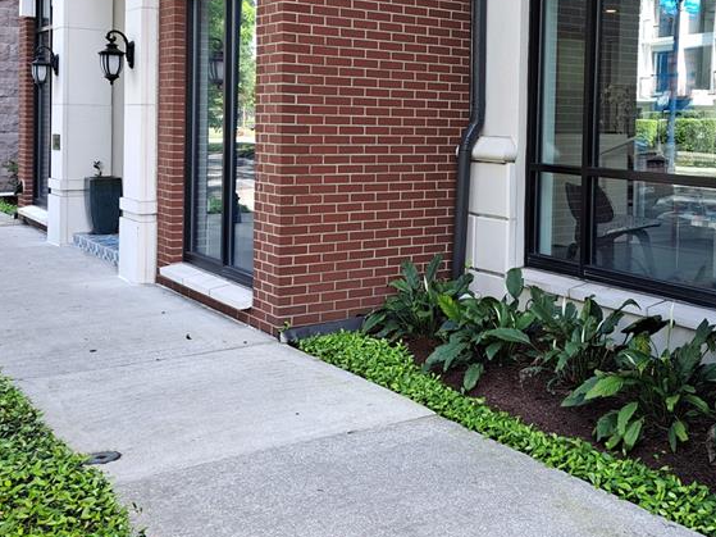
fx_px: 910
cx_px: 510
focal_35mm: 44
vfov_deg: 32.5
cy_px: 165
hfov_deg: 42.0
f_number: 1.8
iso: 50
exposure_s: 1/140
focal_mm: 5.23
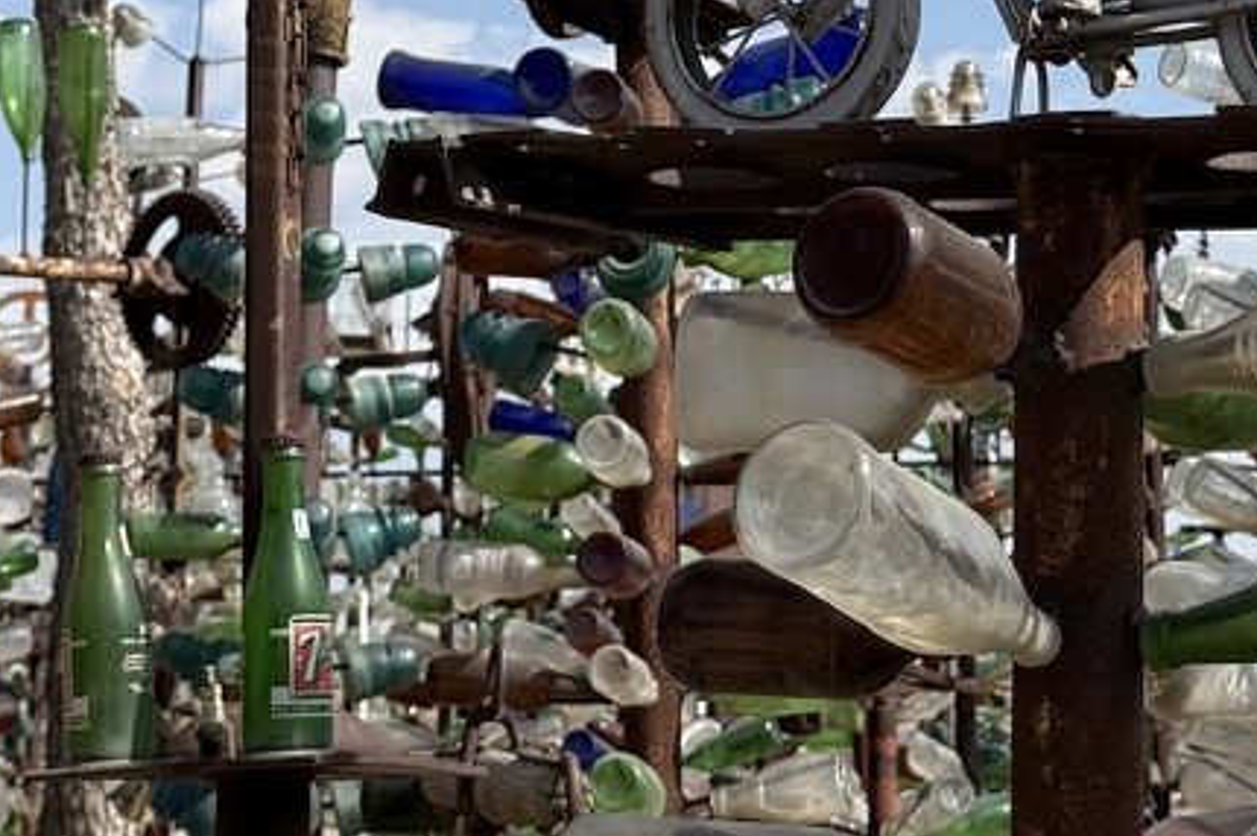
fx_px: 4152
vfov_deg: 11.4
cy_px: -6
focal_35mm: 119
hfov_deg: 17.2
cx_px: 807
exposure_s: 1/4329
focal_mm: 6.76
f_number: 1.78
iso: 64
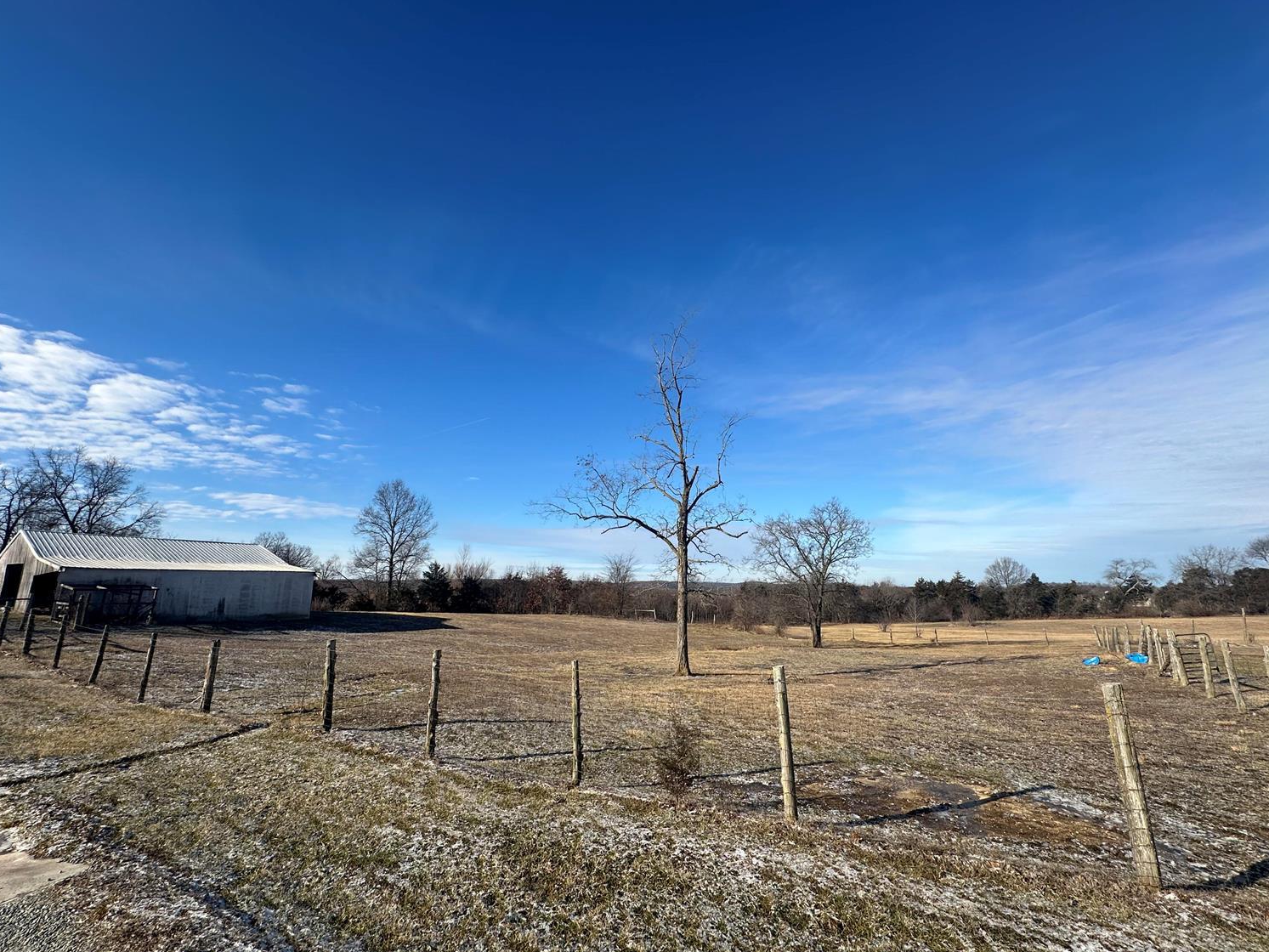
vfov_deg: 81.8
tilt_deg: +11.2
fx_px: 550
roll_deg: +0.1
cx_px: 633
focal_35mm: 15
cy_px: 481
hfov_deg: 98.2
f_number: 2.2
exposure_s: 1/1984
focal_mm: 2.22
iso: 40
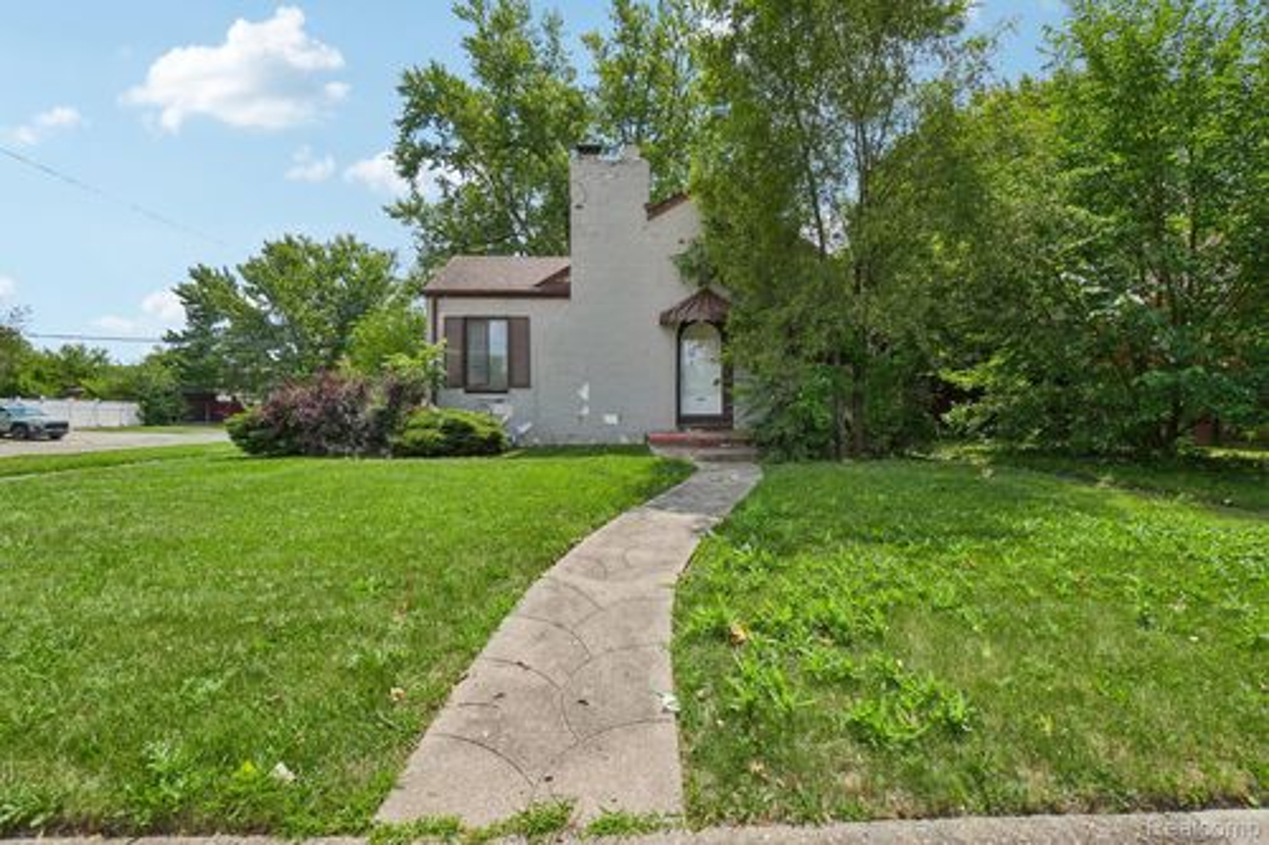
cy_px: 422
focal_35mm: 15
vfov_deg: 77.3
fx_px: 529
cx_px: 634
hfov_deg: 100.4
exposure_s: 1/200
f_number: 8
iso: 100
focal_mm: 10
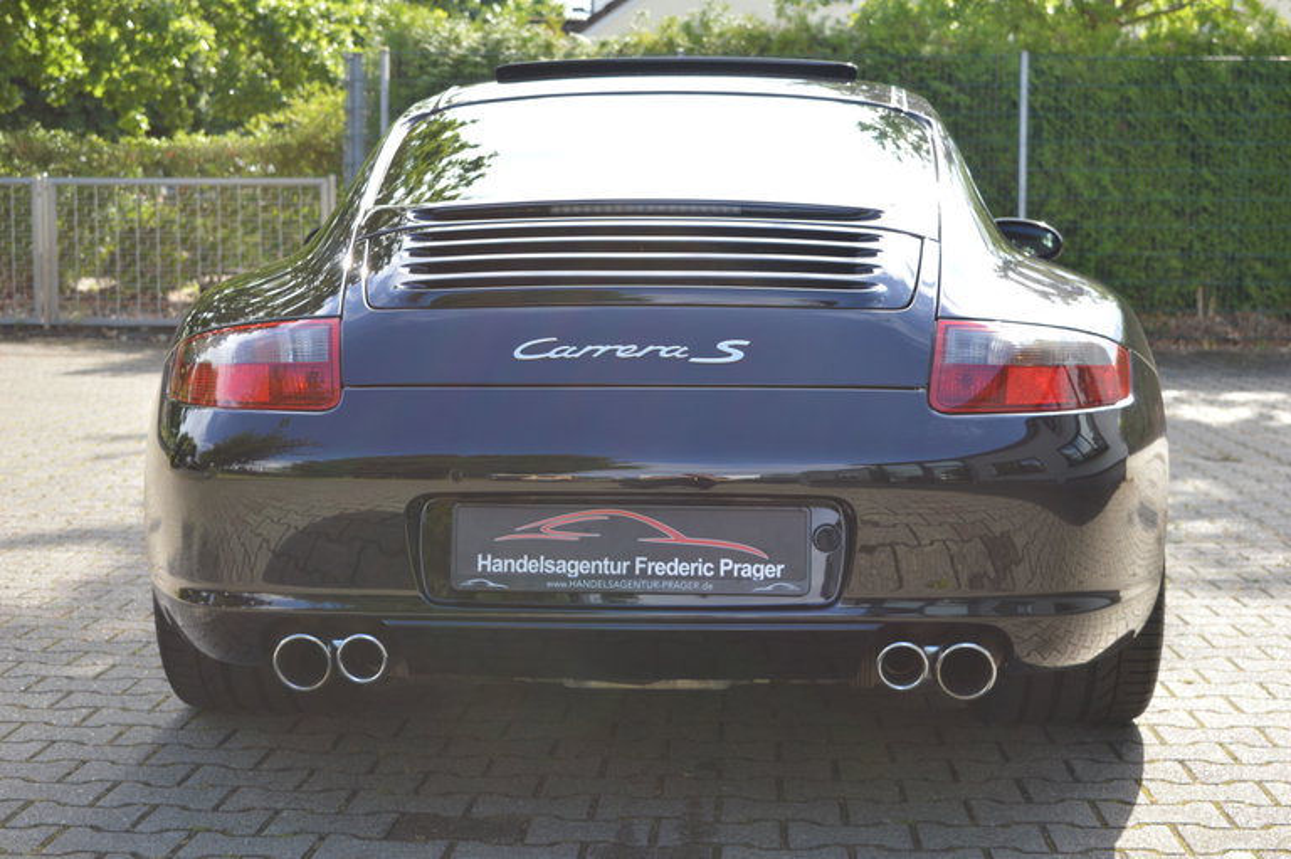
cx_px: 646
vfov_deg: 22.6
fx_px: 2150
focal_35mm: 60
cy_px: 430
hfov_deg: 33.4
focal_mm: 40
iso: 100
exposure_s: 1/125
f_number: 5.6
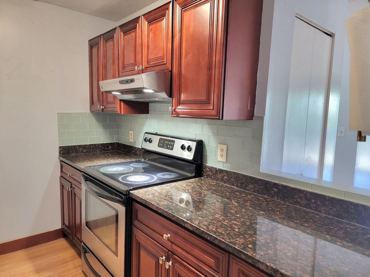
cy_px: 138
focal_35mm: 24
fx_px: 257
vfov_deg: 56.8
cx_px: 185
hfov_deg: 71.6
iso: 320
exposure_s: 1/46.7
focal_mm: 6.7
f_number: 1.8
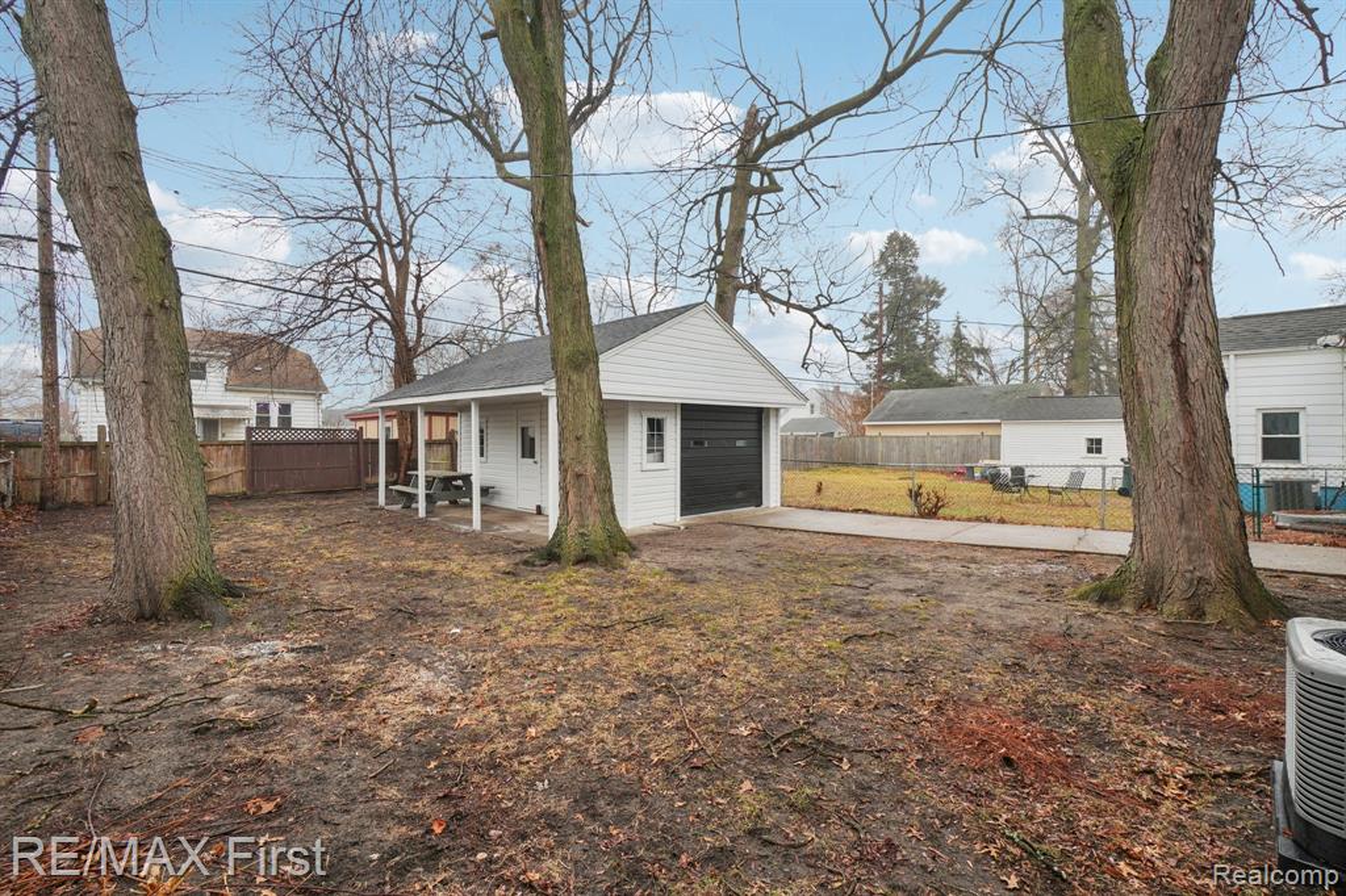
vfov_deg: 77.3
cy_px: 448
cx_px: 673
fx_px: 561
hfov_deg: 100.4
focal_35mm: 15
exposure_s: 1/90
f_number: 8
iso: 100
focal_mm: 10
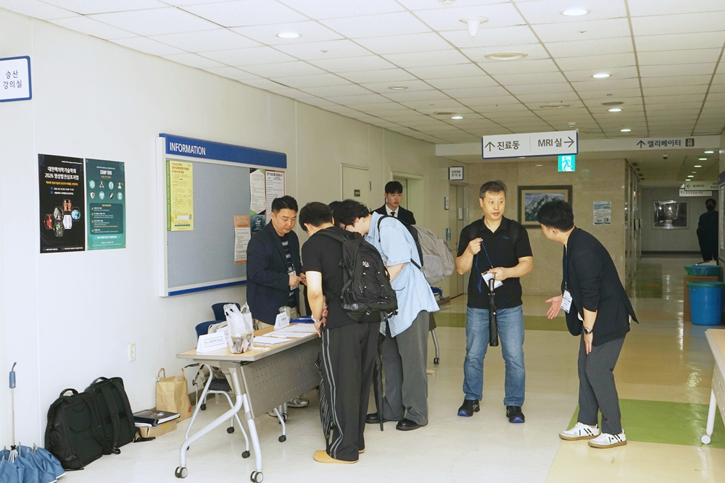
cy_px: 242
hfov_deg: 48.5
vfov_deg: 33.4
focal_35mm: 40
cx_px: 362
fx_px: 806
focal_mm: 40
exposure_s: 1/100
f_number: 8
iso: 400
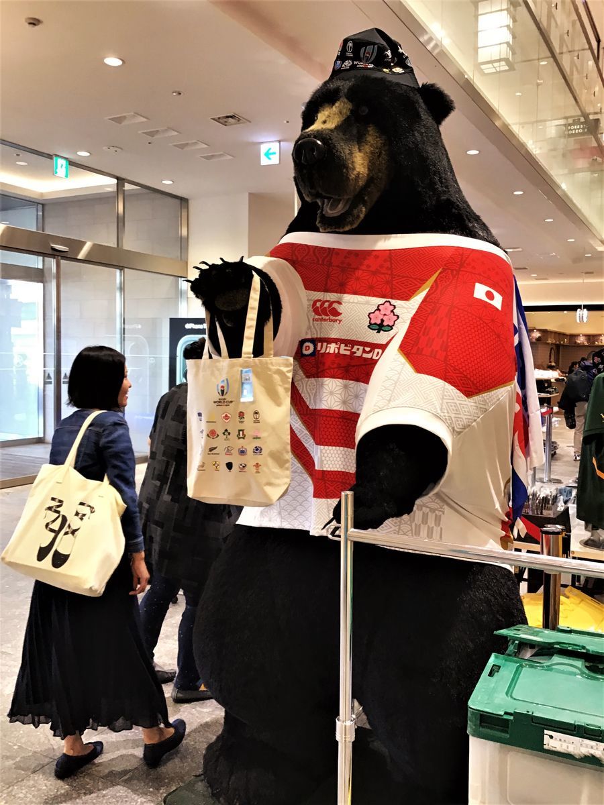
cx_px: 302
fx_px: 721
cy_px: 402
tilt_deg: -4.6
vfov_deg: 58.4
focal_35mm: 31
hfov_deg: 45.4
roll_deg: -0.5
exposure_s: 1/30
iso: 50
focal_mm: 3.3
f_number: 2.4
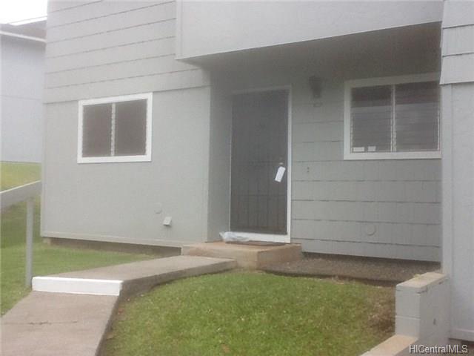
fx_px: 602
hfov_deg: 42.9
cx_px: 237
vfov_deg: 32.9
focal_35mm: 44
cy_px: 178
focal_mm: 2.03
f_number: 2.4
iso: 40
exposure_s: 1/622
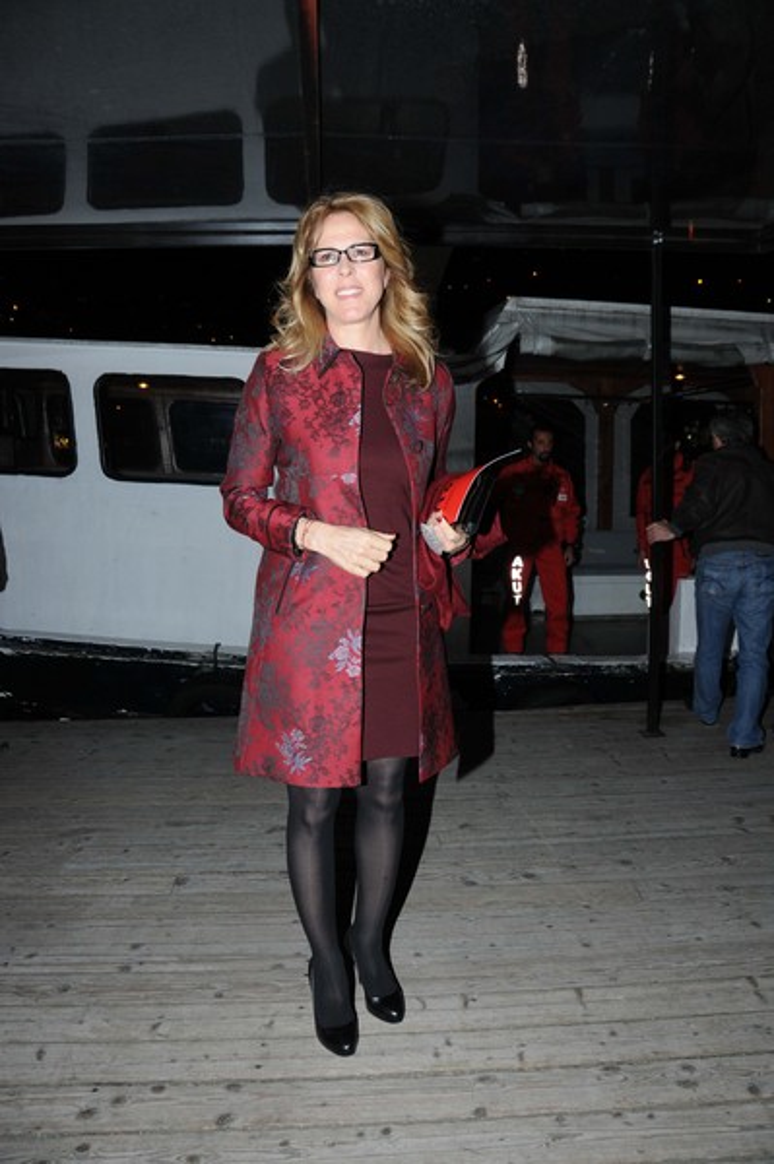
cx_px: 387
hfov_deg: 47.9
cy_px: 582
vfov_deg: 67.4
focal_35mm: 27
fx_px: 872
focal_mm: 18
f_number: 5.6
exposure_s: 1/60
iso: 400
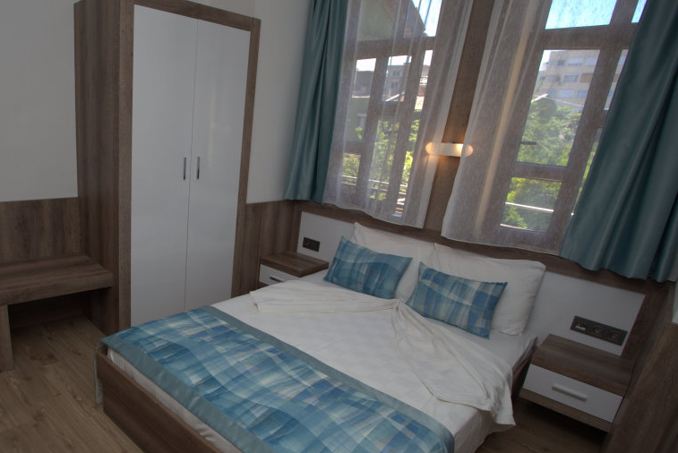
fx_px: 433
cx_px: 227
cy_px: 277
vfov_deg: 54.7
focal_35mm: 23
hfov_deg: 73.8
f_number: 7.1
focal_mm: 17
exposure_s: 1/40
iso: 160
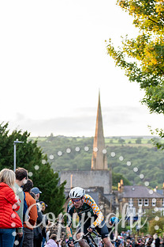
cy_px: 154
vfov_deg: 20.2
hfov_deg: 13.5
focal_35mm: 101
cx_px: 100
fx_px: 690
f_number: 2.8
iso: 2000
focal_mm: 70
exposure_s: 1/1000
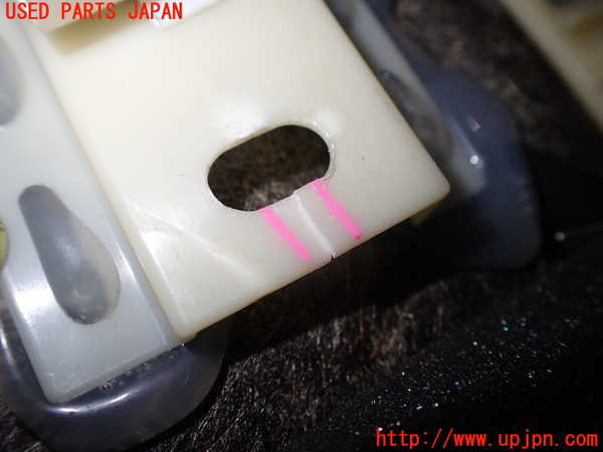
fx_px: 523
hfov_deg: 60.0
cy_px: 226
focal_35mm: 30
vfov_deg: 46.8
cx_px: 302
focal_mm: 5.4
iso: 100
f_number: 2.3
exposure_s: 1/125
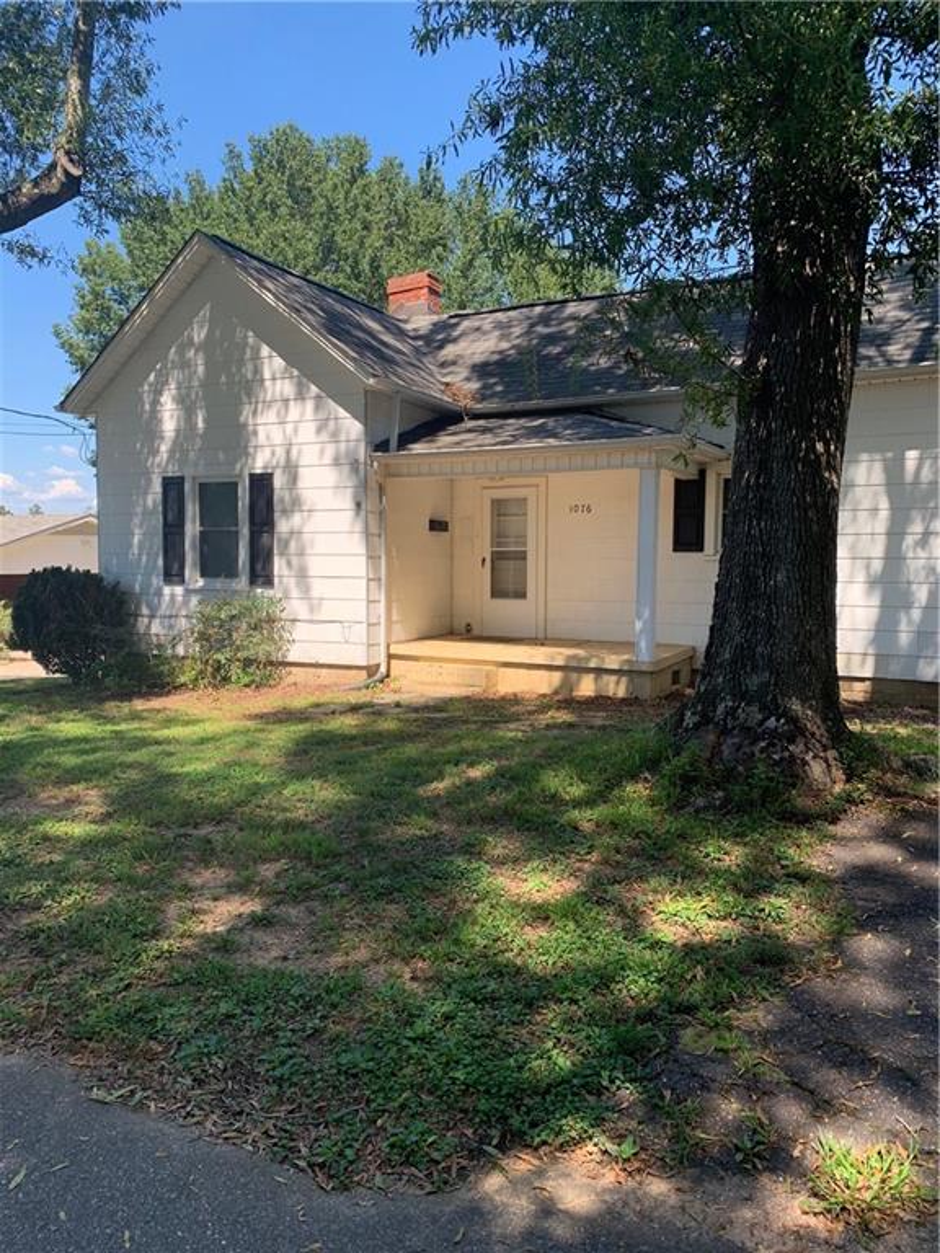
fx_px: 941
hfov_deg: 53.1
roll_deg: -1.0
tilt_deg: -3.8
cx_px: 470
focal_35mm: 26
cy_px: 626
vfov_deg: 67.3
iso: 25
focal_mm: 4.25
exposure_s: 1/518
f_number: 1.8
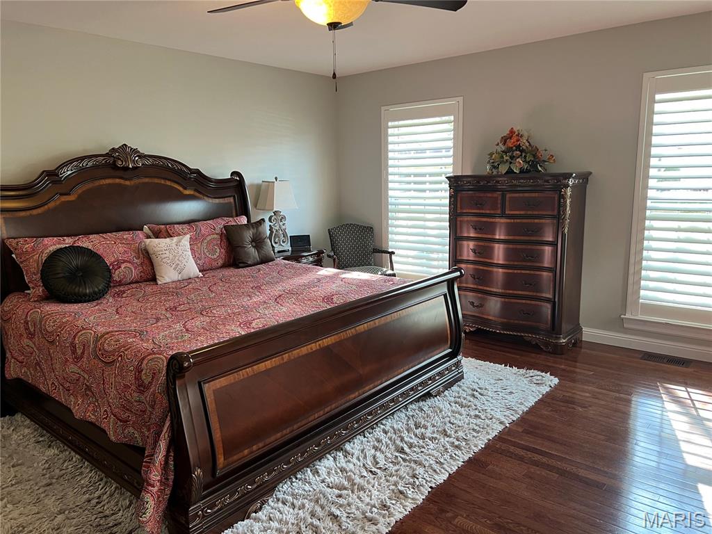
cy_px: 267
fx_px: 535
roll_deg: +1.9
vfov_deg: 53.1
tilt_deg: -11.5
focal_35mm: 26
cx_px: 356
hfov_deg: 67.3
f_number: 1.5
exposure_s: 1/60
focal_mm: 5.7
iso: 100
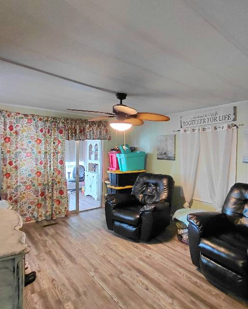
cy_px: 155
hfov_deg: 63.2
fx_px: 193
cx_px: 174
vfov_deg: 77.6
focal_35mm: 21
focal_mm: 1.64
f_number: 2.2
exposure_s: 1/40.2
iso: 250
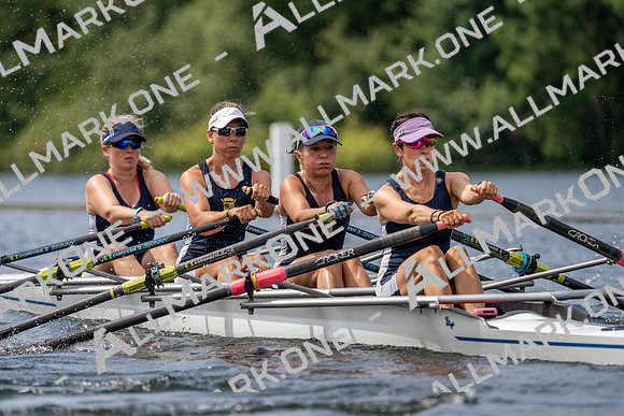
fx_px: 6935
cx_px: 312
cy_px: 208
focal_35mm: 400
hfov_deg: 5.2
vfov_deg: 3.4
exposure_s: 1/1600
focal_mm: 400
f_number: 6.3
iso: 250
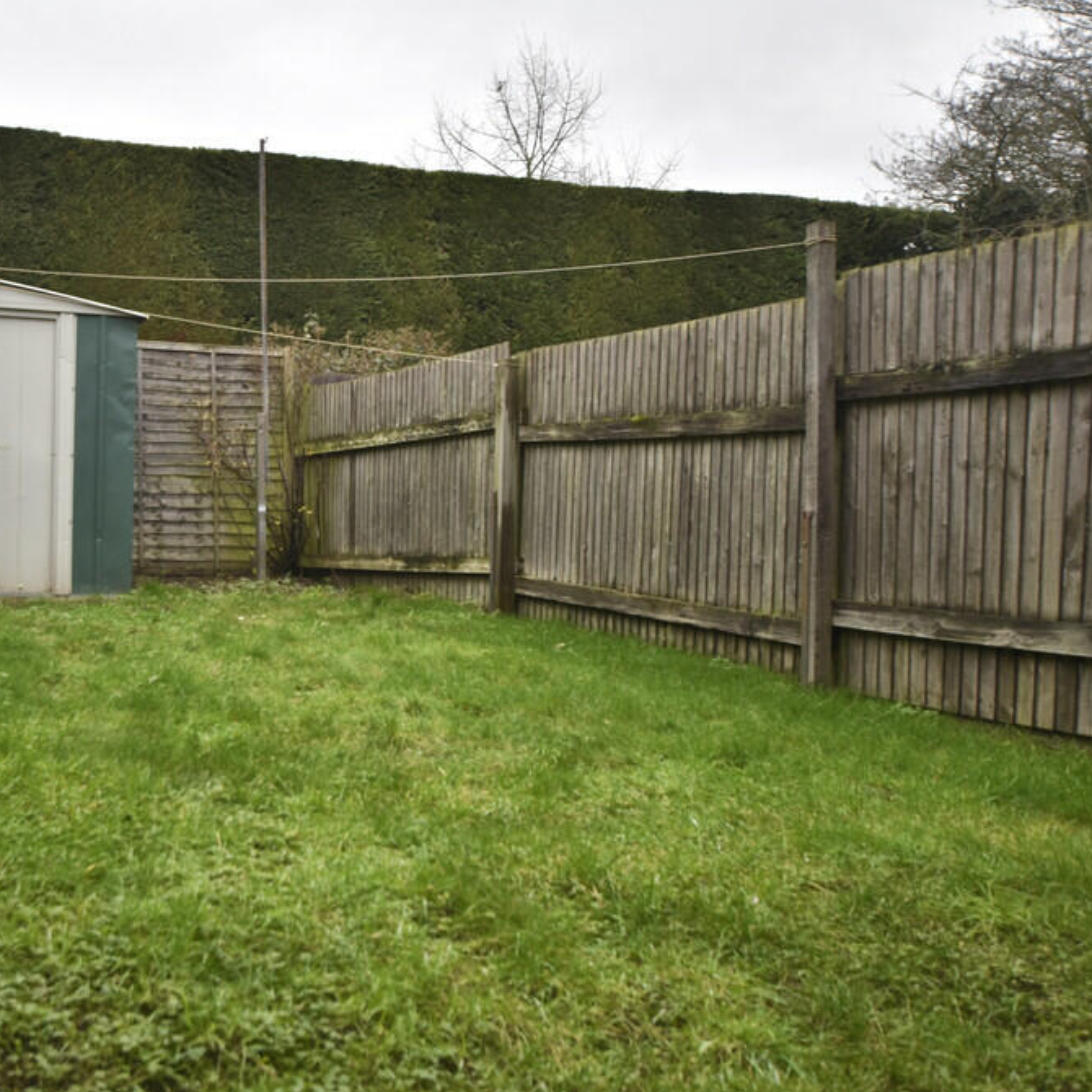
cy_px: 550
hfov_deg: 41.6
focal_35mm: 39
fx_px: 1392
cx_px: 277
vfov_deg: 42.8
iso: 100
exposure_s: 1/60
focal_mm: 20
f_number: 3.5
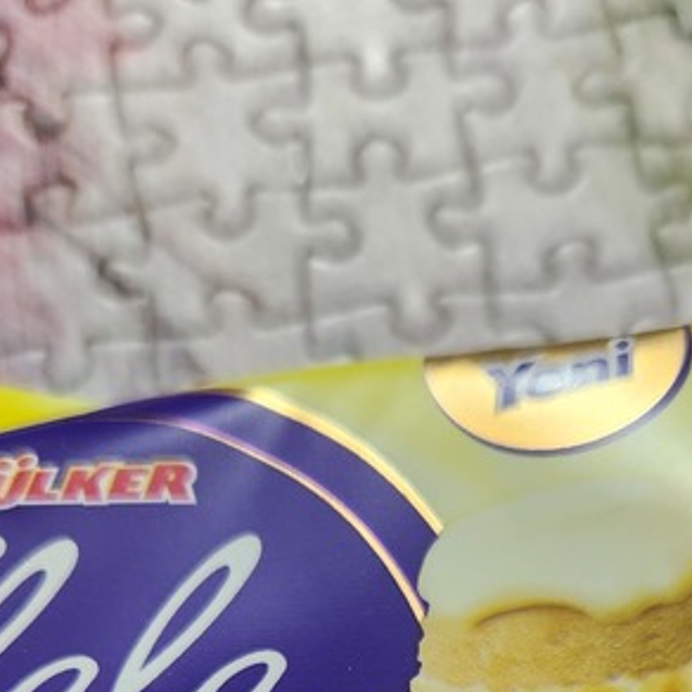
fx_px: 1447
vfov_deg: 23.8
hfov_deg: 26.8
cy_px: 891
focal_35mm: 64
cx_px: 424
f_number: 1.8
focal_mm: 5.4
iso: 400
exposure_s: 1/100
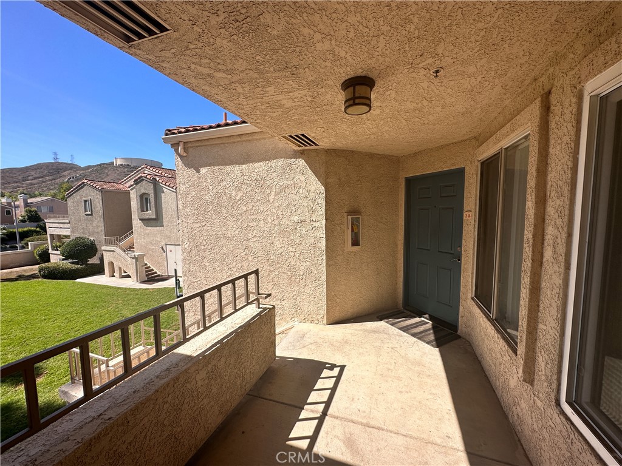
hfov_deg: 102.1
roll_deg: +0.1
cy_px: 233
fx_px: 252
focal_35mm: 14
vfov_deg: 85.7
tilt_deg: -5.6
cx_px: 311
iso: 40
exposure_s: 1/1795
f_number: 2.2
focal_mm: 2.22
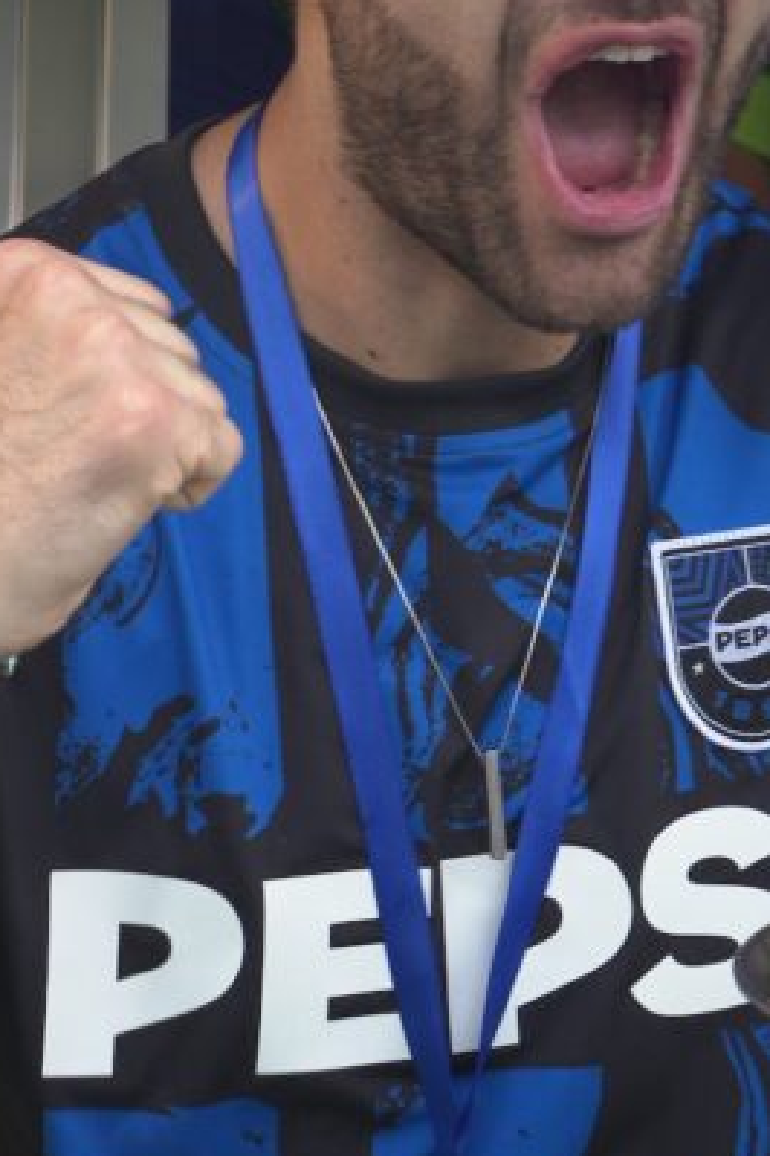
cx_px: 789
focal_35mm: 131
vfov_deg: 15.6
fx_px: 4203
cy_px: 365
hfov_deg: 10.4
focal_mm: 34
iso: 160
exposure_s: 1/160
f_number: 6.3
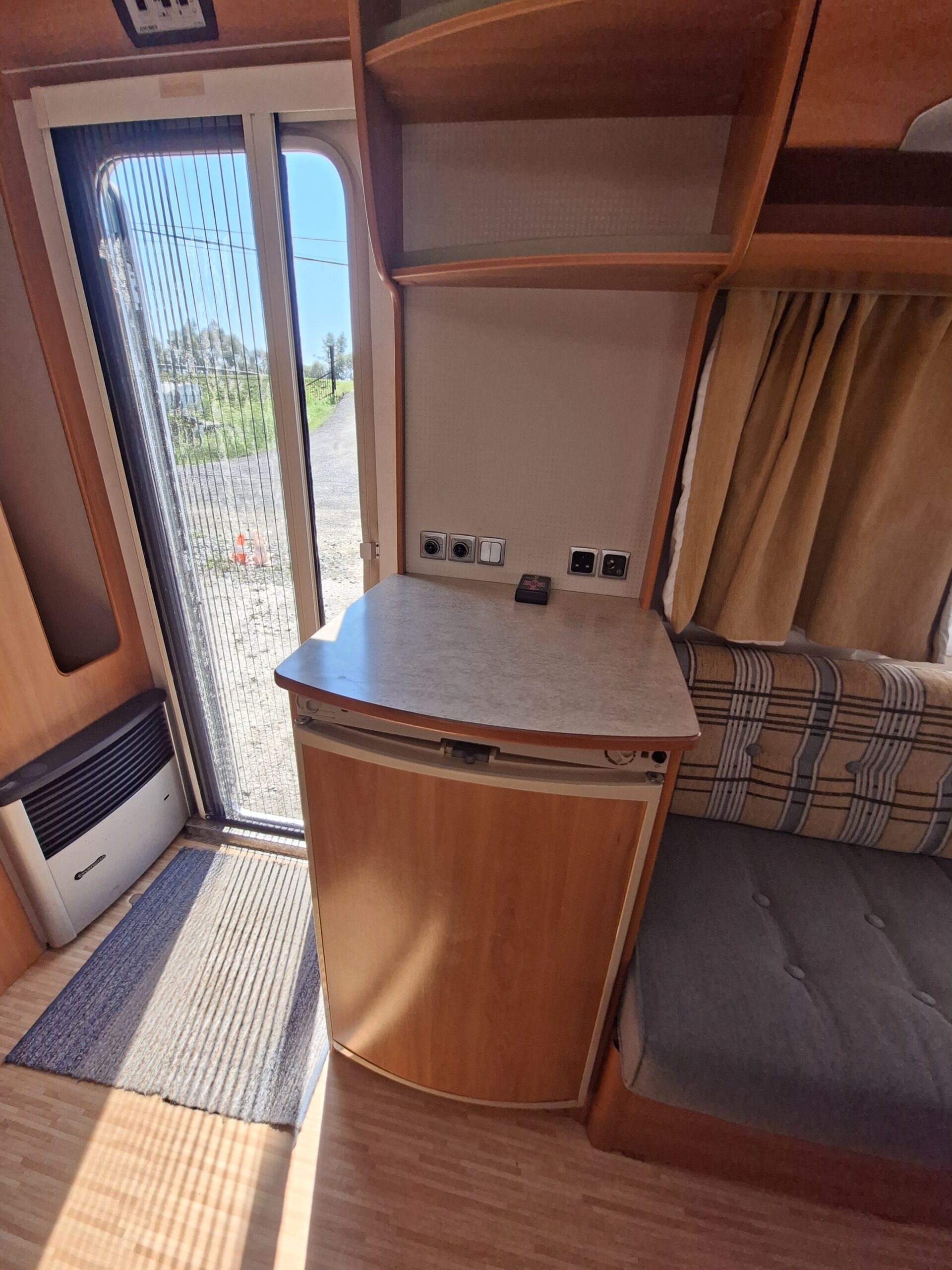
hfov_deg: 89.9
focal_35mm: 13
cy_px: 635
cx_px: 476
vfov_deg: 106.2
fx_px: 477
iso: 40
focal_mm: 1.74
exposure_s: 1/301
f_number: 2.2
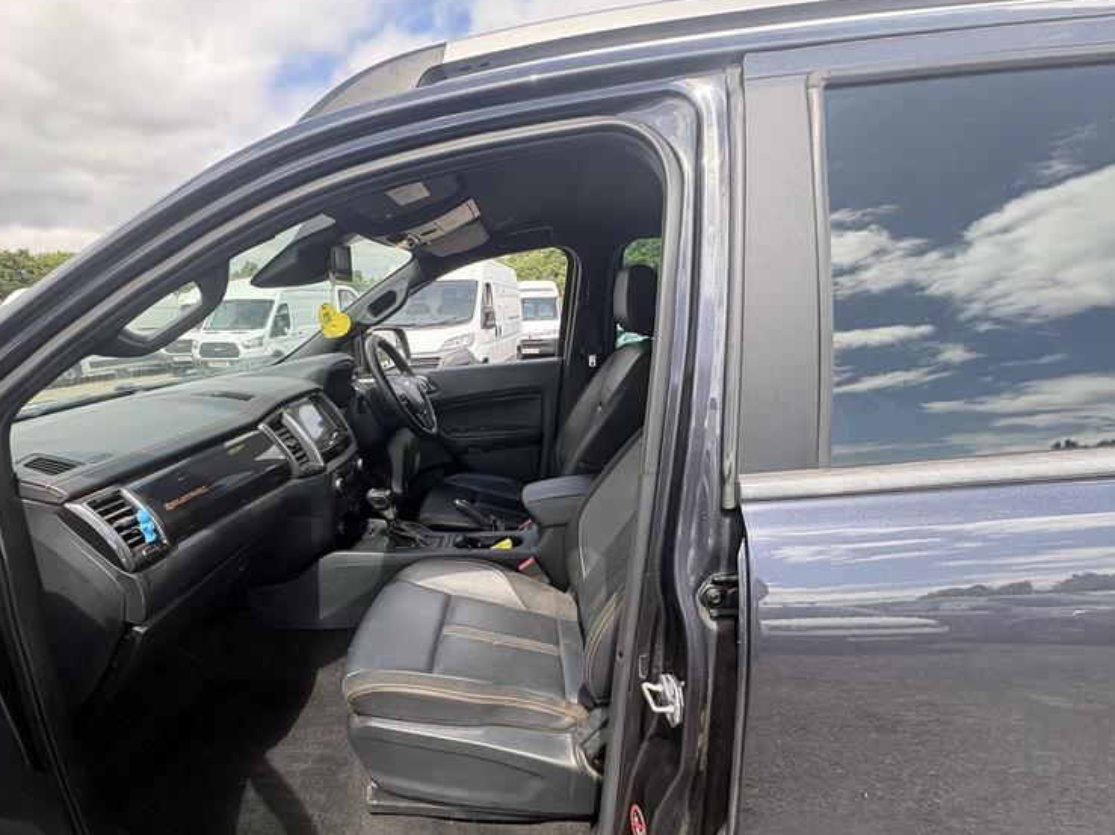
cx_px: 493
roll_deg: -1.4
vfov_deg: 74.1
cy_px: 486
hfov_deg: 90.7
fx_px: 547
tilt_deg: -12.0
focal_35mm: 17
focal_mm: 2.22
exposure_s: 1/284
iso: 50
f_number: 2.2
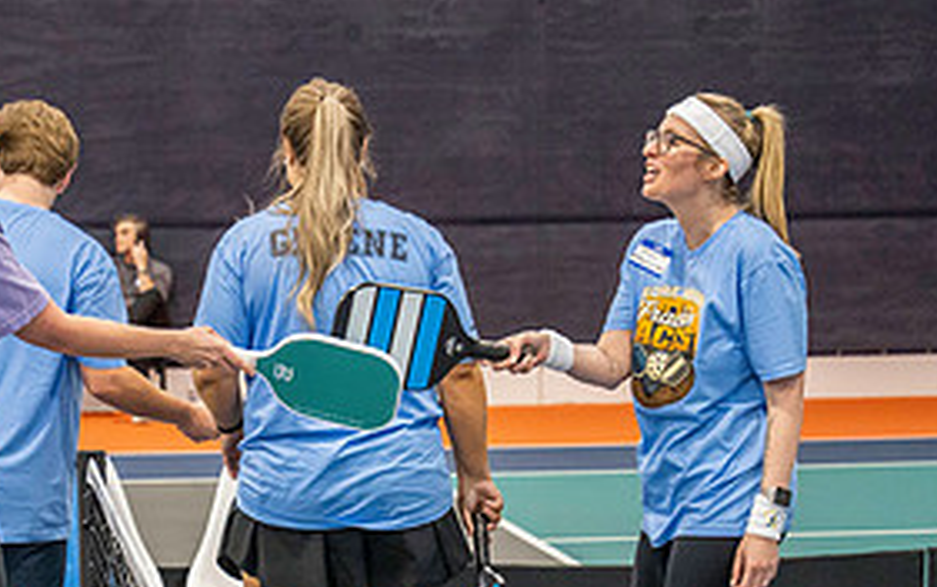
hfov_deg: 16.8
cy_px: 562
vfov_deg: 10.5
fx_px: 3168
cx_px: 330
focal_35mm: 124
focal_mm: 59
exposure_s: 1/400
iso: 6400
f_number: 4
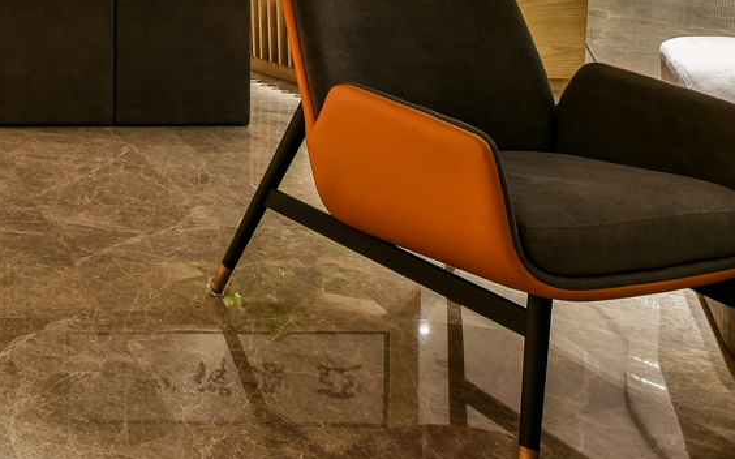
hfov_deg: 30.6
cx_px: -233
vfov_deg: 21.8
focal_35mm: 51
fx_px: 1021
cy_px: -196
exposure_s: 1/1.3
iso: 320
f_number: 11
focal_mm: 16
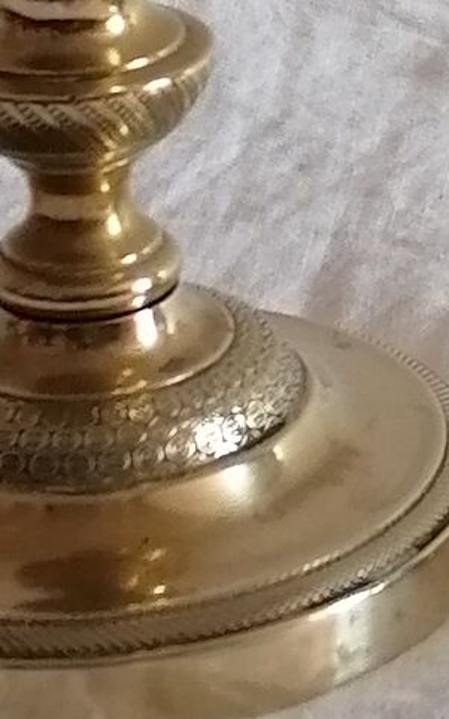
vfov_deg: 10.5
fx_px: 3879
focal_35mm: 198
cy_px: -36
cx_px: 558
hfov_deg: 6.6
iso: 200
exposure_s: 1/60
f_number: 1.8
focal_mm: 5.4
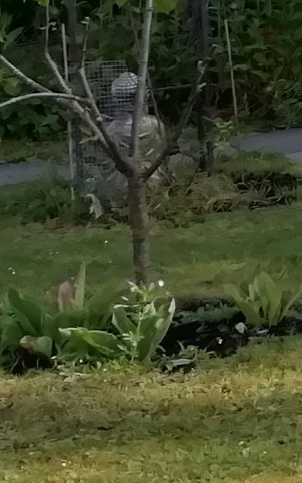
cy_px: -216
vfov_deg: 12.5
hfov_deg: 6.9
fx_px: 2107
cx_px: 1051
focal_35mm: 160
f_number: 2.2
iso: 50
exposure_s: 1/708
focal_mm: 3.46
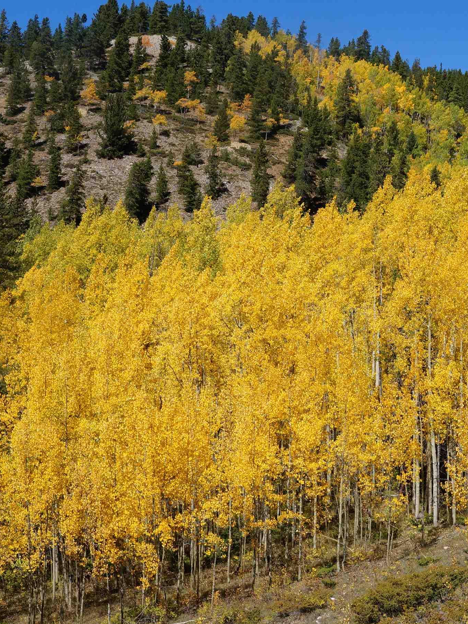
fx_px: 1186
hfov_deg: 22.0
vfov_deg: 29.5
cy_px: 290
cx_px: 371
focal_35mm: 66
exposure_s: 1/320
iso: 200
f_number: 13
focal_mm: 27
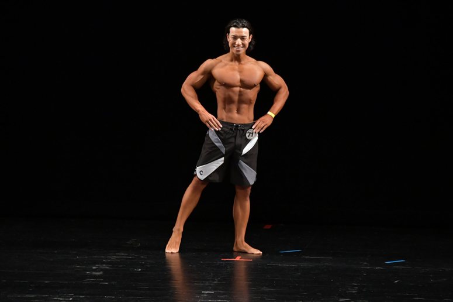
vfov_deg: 4.6
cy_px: 151
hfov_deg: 6.9
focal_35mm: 300
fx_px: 3773
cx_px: 226
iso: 3200
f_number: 5.6
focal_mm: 200
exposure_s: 1/400
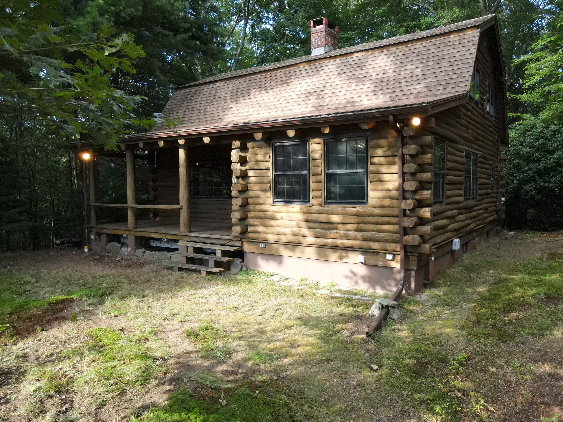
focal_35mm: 24
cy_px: 211
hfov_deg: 71.6
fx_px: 390
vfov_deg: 56.8
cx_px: 282
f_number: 2.8
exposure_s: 1/500
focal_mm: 4.5
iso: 800
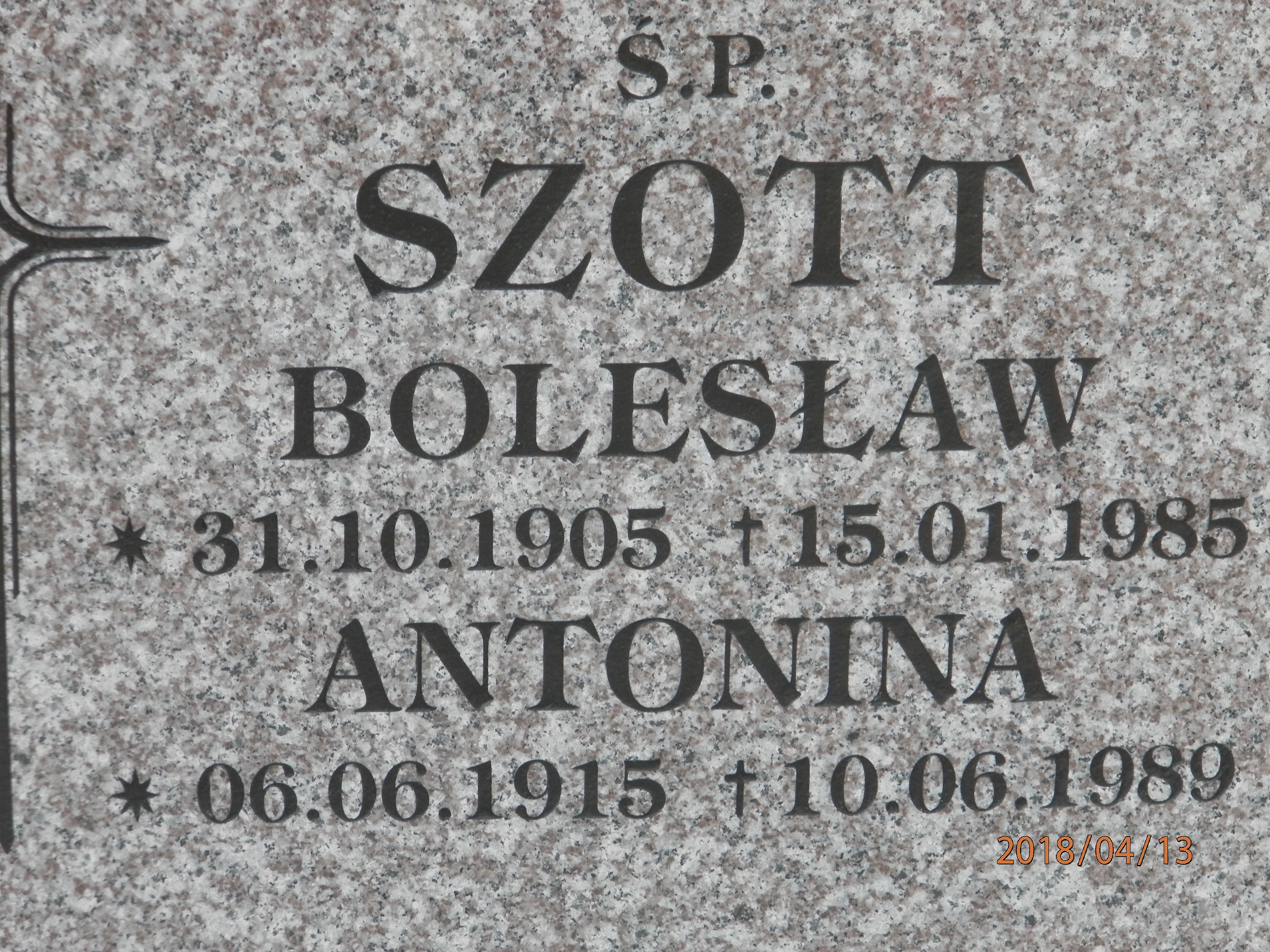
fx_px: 5613
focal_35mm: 153
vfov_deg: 9.7
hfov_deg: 12.9
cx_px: 635
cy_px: 476
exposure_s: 1/60
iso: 200
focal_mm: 27.4
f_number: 4.9
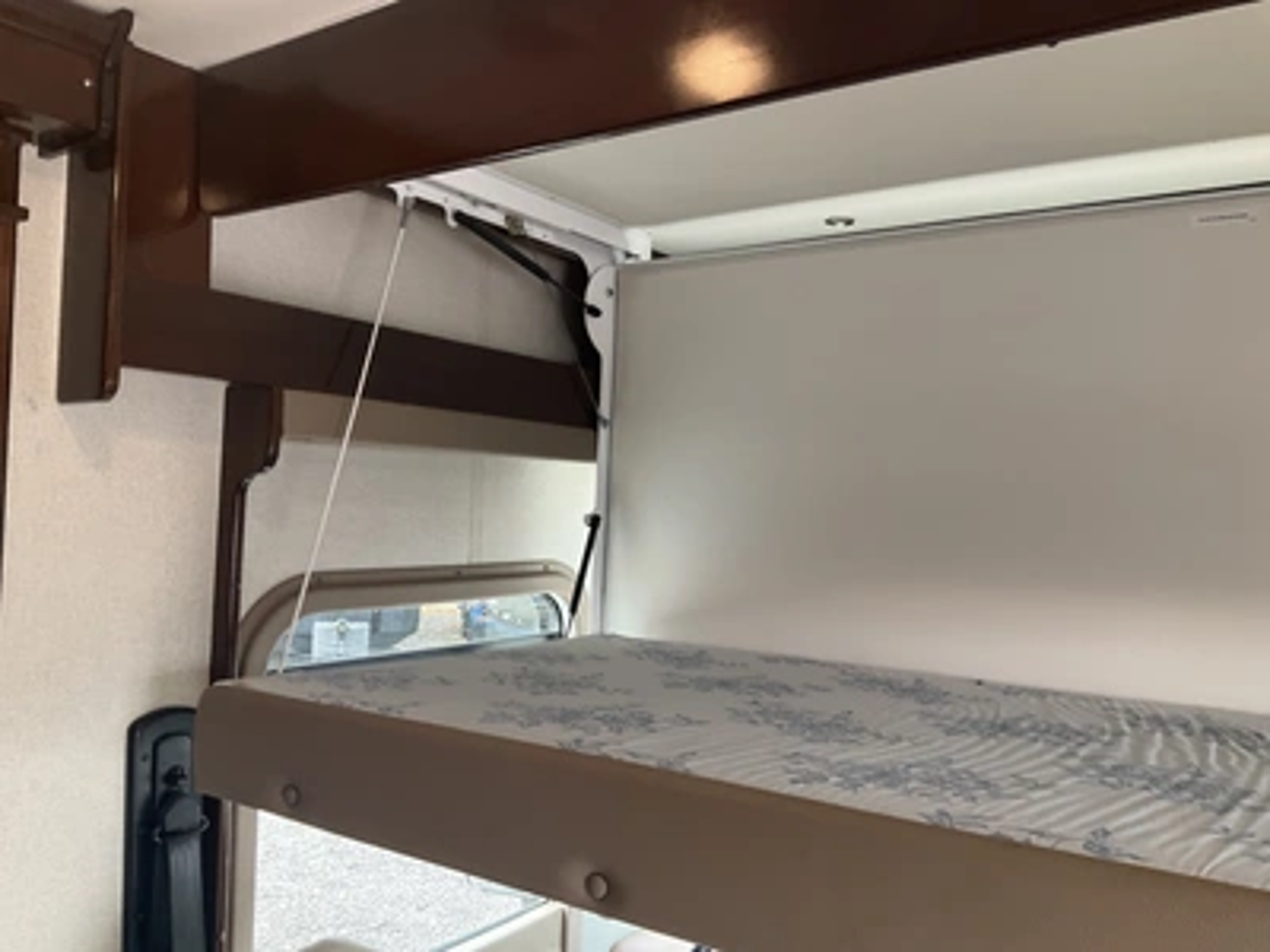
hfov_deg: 61.7
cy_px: 476
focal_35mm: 29
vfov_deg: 48.2
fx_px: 1064
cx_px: 635
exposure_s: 1/62
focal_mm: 3
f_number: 1.8
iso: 64
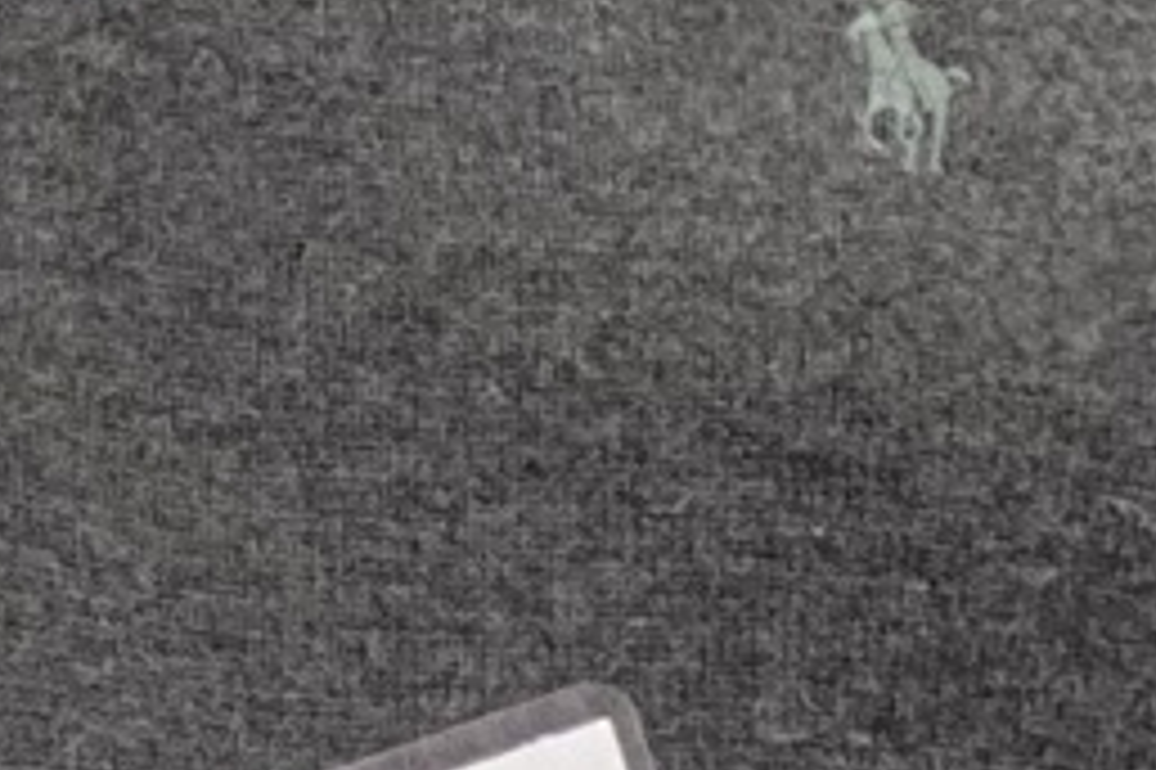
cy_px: -32
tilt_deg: -4.8
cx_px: -1871
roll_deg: -0.4
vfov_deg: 3.2
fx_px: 13831
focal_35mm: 431
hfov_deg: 4.6
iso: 200
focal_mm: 6
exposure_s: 1/100
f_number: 2
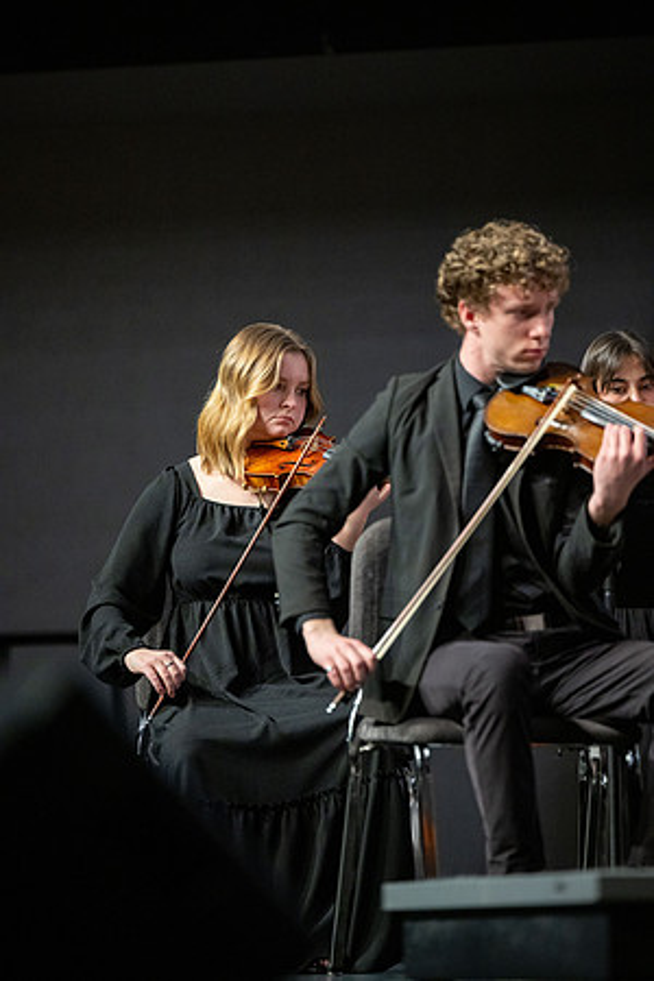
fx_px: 5450
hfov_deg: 6.9
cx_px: 327
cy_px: 490
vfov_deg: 10.3
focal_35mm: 200
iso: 3200
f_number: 2.8
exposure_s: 1/400
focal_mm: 200
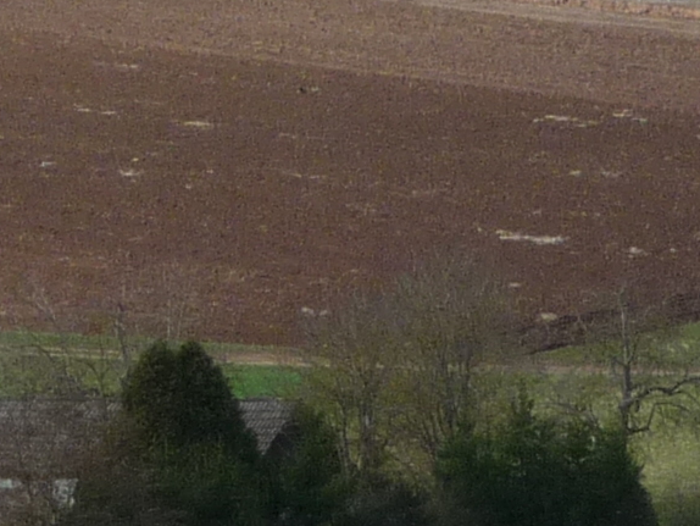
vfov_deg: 2.2
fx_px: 13635
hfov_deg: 2.9
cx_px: 1430
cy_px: -378
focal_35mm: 674
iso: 100
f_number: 4.7
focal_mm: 19.1
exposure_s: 1/320
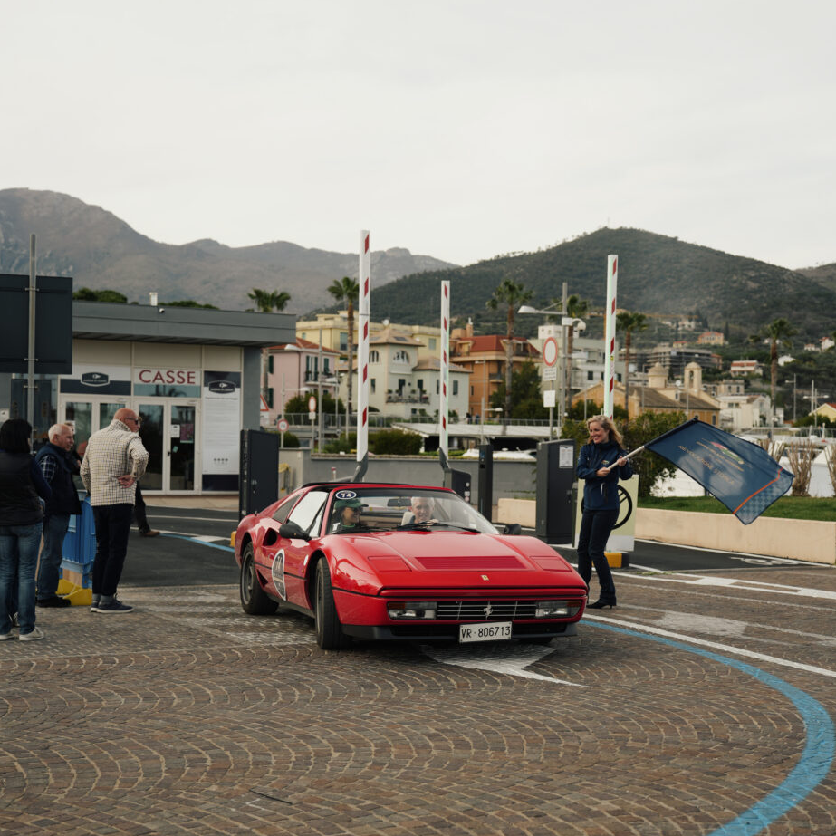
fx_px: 1339
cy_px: 442
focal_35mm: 49
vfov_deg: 34.7
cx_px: 422
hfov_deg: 34.7
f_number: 2.8
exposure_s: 1/500
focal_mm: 38
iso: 100
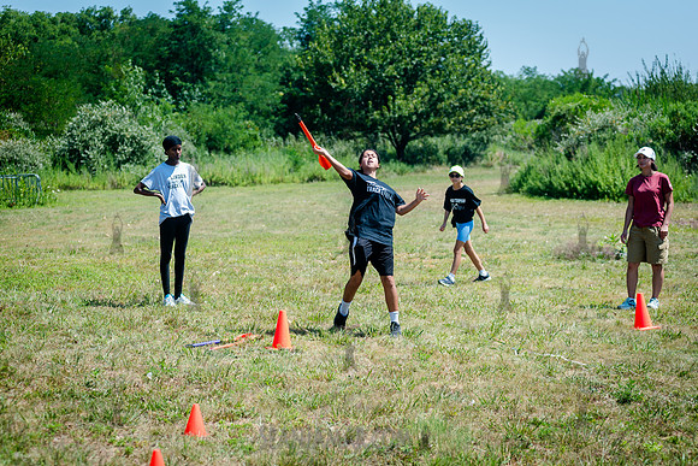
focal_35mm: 80
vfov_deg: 17.1
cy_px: 233
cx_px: 349
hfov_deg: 25.4
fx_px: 1551
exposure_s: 1/1250
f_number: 4
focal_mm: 80
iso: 250
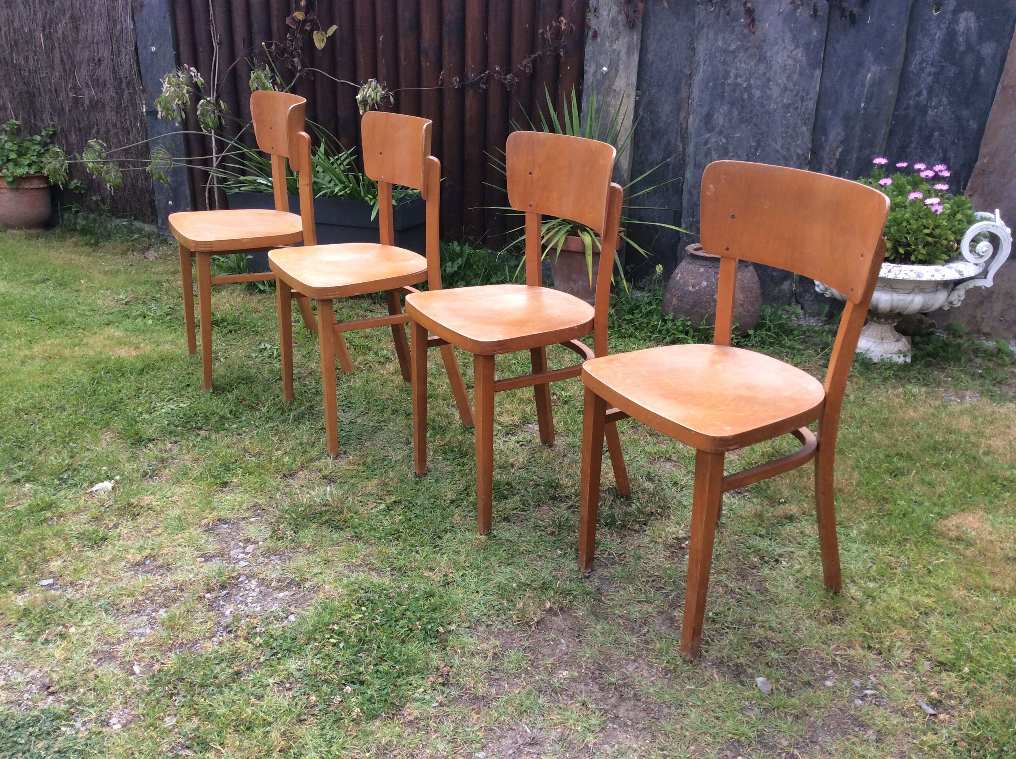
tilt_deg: -23.3
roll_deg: -0.9
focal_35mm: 32
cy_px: 380
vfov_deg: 44.1
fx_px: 938
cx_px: 508
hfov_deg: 56.9
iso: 32
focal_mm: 3.3
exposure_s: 1/258
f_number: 2.4
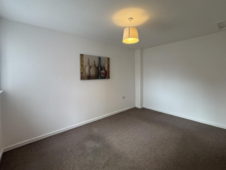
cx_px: 117
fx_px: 104
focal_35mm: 16
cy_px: 76
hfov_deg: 94.5
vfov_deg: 77.9
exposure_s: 1/100
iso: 200
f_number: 2.2
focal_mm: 2.22
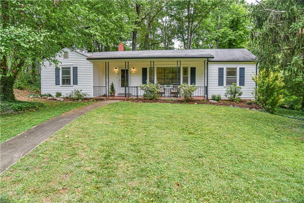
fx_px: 203
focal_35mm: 24
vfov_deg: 53.1
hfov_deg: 73.7
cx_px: 152
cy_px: 102
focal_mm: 24
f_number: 7.1
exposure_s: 1/200
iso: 800
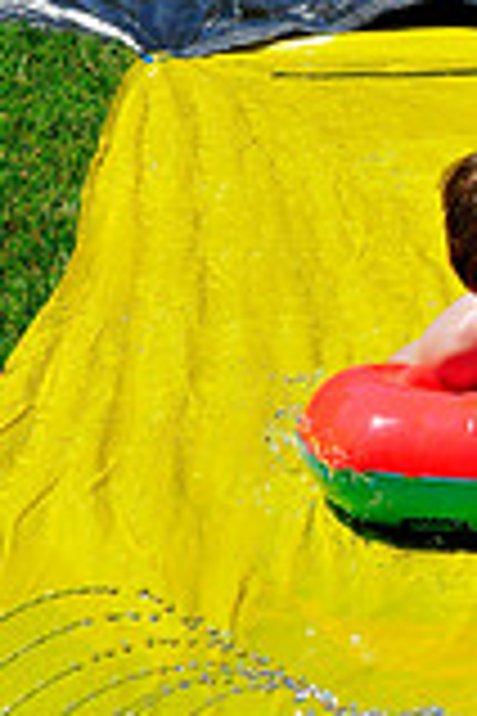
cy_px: 477
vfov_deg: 6.9
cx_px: 614
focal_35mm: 297
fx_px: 5902
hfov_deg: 4.6
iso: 400
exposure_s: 1/640
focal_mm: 70
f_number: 10
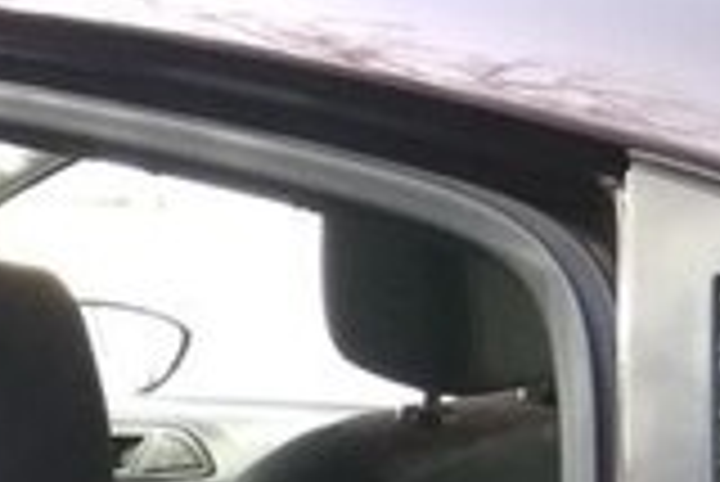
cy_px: 998
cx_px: -747
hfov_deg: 16.6
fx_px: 1802
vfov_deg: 13.0
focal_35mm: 90
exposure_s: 1/100
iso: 469
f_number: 2
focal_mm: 3.57
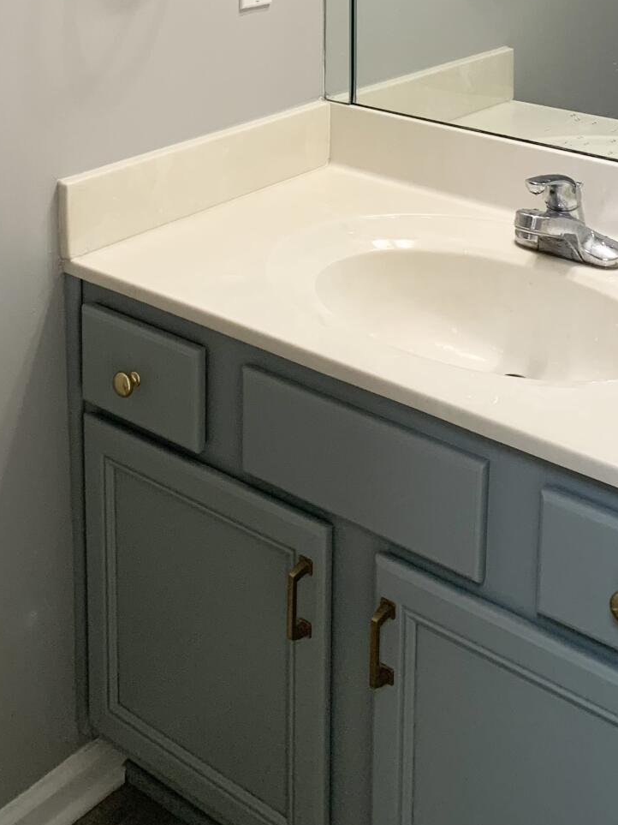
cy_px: -19
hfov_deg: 27.0
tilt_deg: -8.7
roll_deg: +0.3
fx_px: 1286
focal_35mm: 54
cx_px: 276
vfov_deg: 32.4
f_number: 1.8
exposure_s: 1/78
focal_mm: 4.25
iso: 100
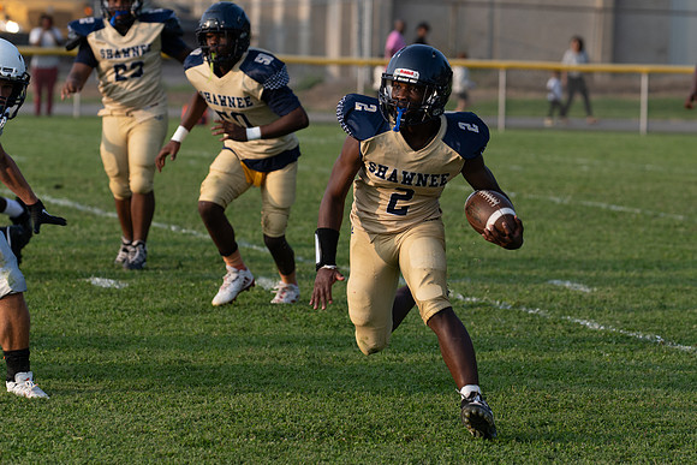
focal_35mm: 187
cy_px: 242
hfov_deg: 11.0
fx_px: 3625
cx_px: 384
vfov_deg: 7.3
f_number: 4.5
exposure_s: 1/1000
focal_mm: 170
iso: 360
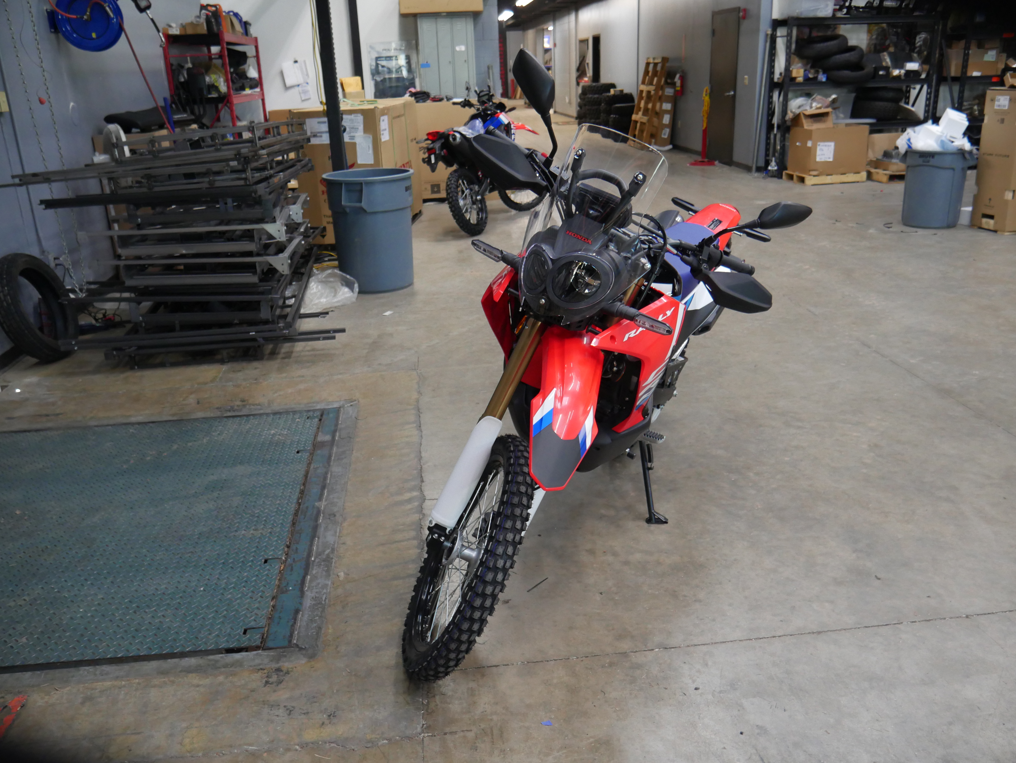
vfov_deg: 49.8
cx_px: 508
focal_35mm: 28
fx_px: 822
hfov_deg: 63.4
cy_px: 382
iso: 1600
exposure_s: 1/60
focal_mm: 14
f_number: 3.5
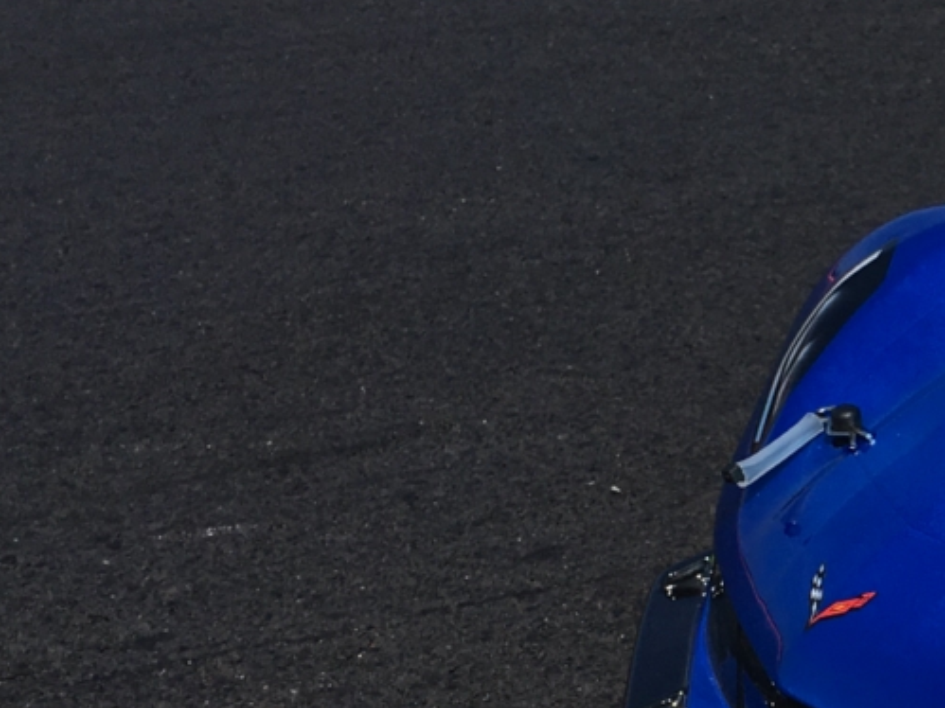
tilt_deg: -27.2
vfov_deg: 15.8
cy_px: 513
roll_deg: +1.2
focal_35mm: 93
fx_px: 2538
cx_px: 1422
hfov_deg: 18.6
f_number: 2.2
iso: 25
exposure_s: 1/3205
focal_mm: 4.15
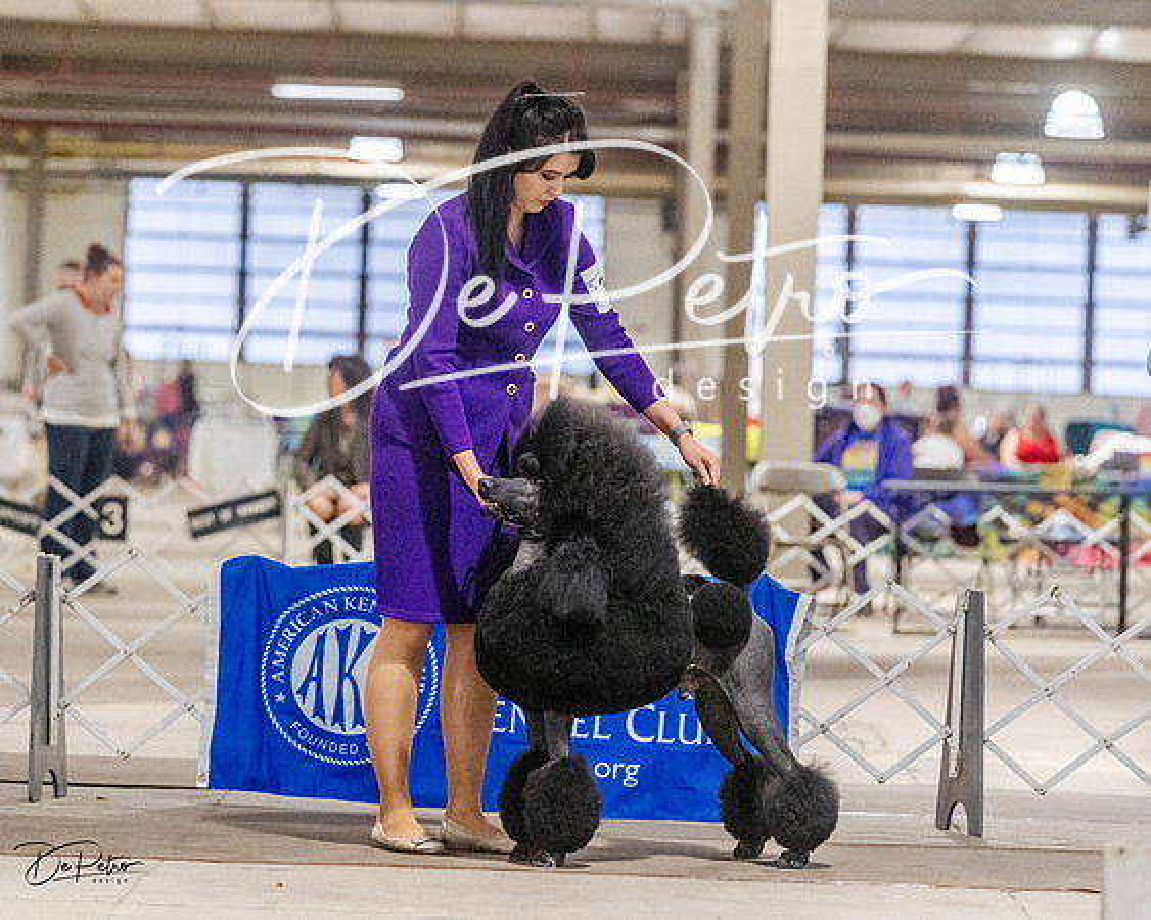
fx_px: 5753
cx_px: 576
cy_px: 460
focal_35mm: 169
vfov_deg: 9.1
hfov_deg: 11.4
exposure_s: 1/400
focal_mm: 150
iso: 6400
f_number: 4
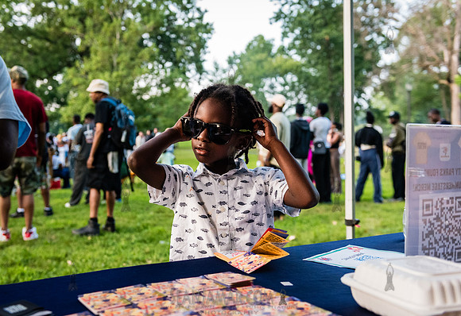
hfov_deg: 49.2
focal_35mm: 39
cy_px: 147
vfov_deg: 34.9
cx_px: 205
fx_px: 502
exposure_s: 1/400
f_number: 3.2
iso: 4000
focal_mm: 35
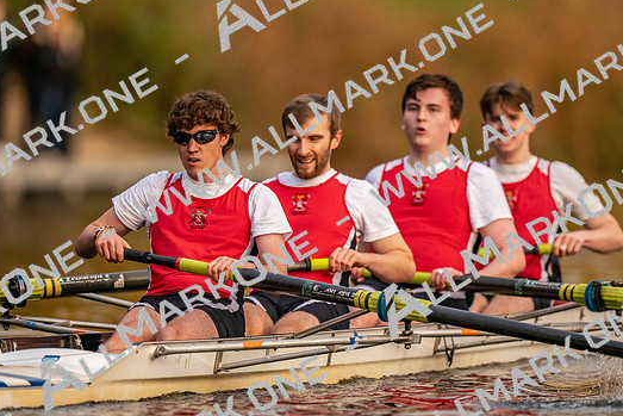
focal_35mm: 666
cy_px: 227
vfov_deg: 2.1
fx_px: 11528
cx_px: 282
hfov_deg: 3.1
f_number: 4
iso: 3200
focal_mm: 600
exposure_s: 1/2500
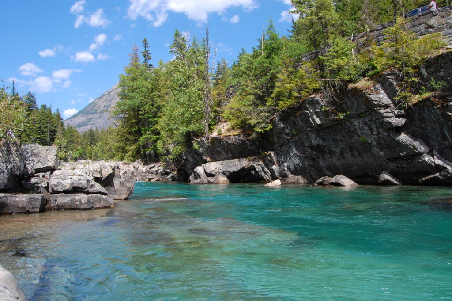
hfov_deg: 67.4
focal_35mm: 27
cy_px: 150
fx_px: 339
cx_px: 226
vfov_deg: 47.9
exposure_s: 1/125
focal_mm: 18
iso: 200
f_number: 11
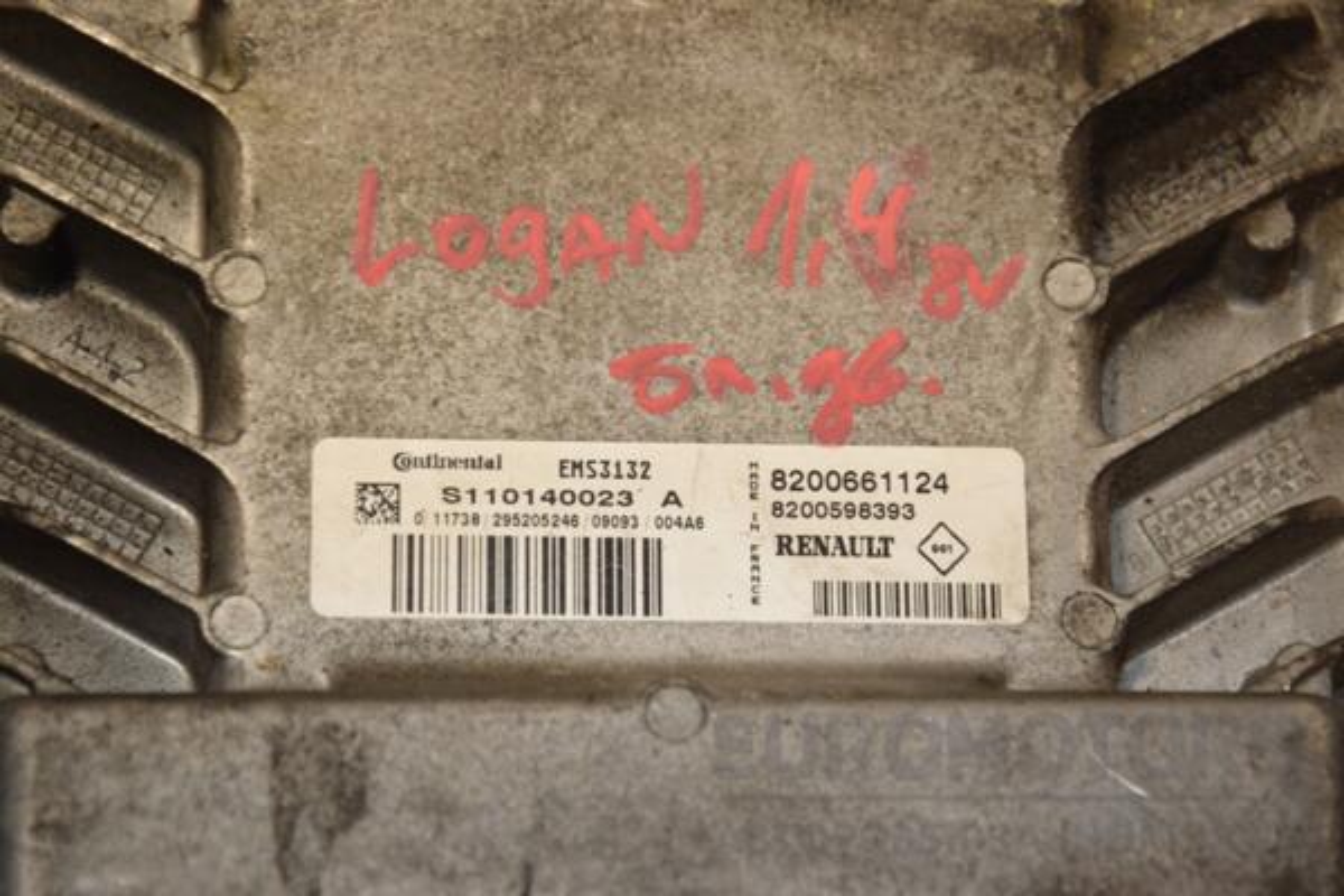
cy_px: 448
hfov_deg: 13.0
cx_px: 672
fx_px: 5880
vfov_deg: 8.7
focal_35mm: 158
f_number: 7.1
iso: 800
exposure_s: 1/200
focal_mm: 105
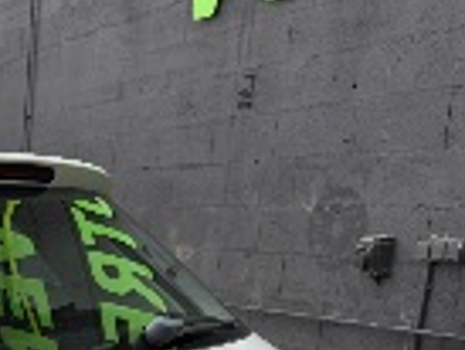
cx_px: -193
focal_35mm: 73
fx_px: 981
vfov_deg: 18.6
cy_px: 472
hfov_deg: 22.7
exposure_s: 1/50
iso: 50
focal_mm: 6.76
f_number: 1.78
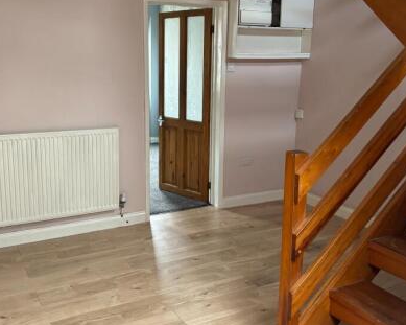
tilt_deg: -10.3
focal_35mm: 38
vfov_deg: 39.1
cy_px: 140
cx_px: 182
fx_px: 456
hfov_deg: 47.9
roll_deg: -0.5
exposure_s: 1/60
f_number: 1.6
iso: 200
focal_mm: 5.96
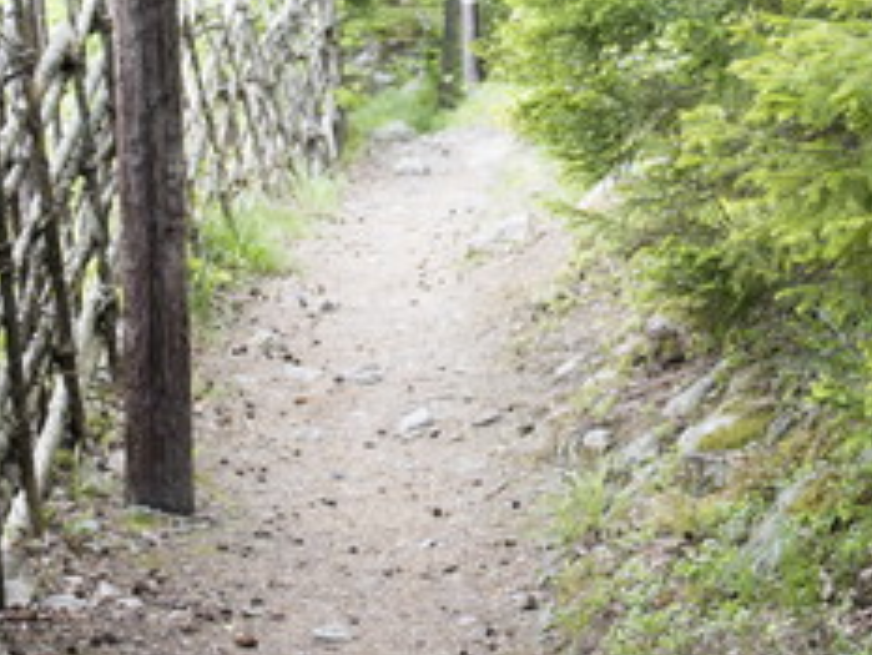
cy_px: 211
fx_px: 2898
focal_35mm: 115
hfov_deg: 17.1
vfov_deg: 12.9
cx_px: 415
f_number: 3.5
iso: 250
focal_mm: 29
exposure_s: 1/160
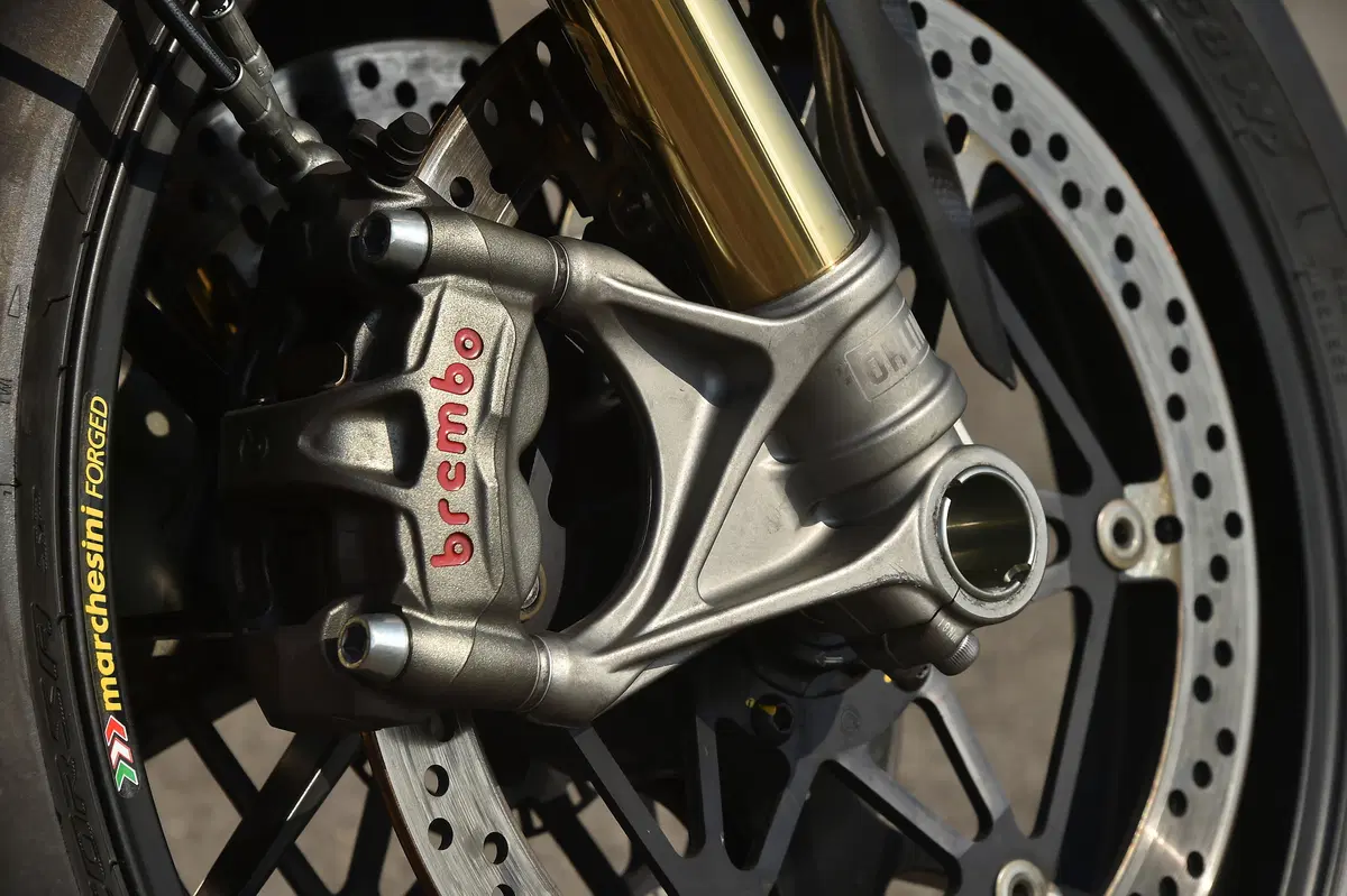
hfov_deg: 10.8
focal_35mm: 190
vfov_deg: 7.2
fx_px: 7106
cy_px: 448
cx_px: 674
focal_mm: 190
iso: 160
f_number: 11
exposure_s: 1/320
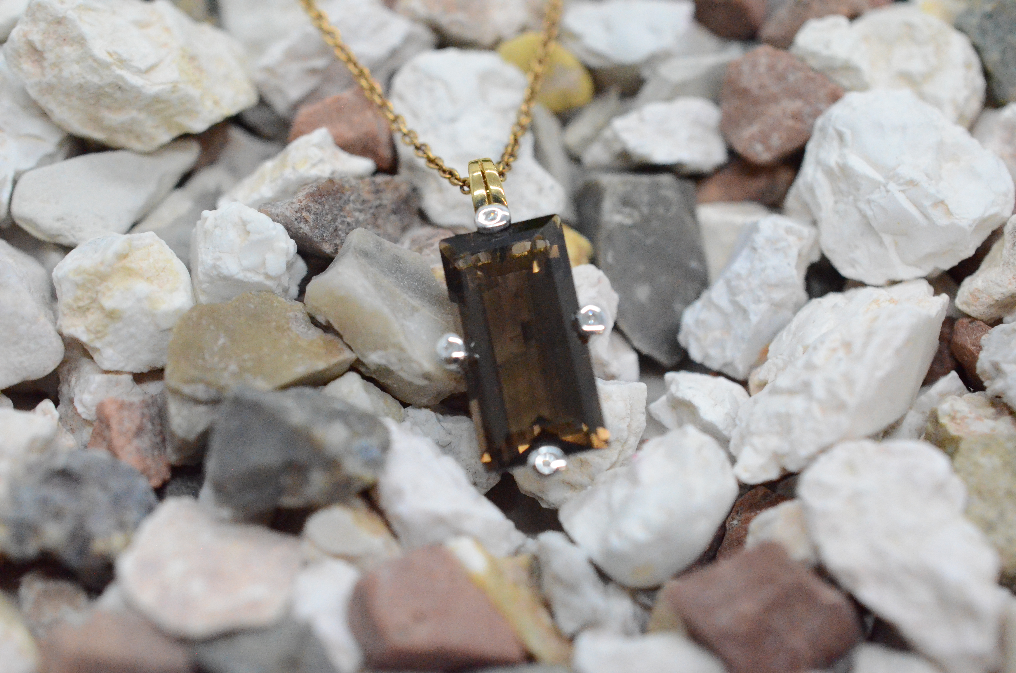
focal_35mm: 60
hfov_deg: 33.5
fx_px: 1690
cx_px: 508
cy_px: 336
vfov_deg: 22.5
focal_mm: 40
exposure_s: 1/2500
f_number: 6.3
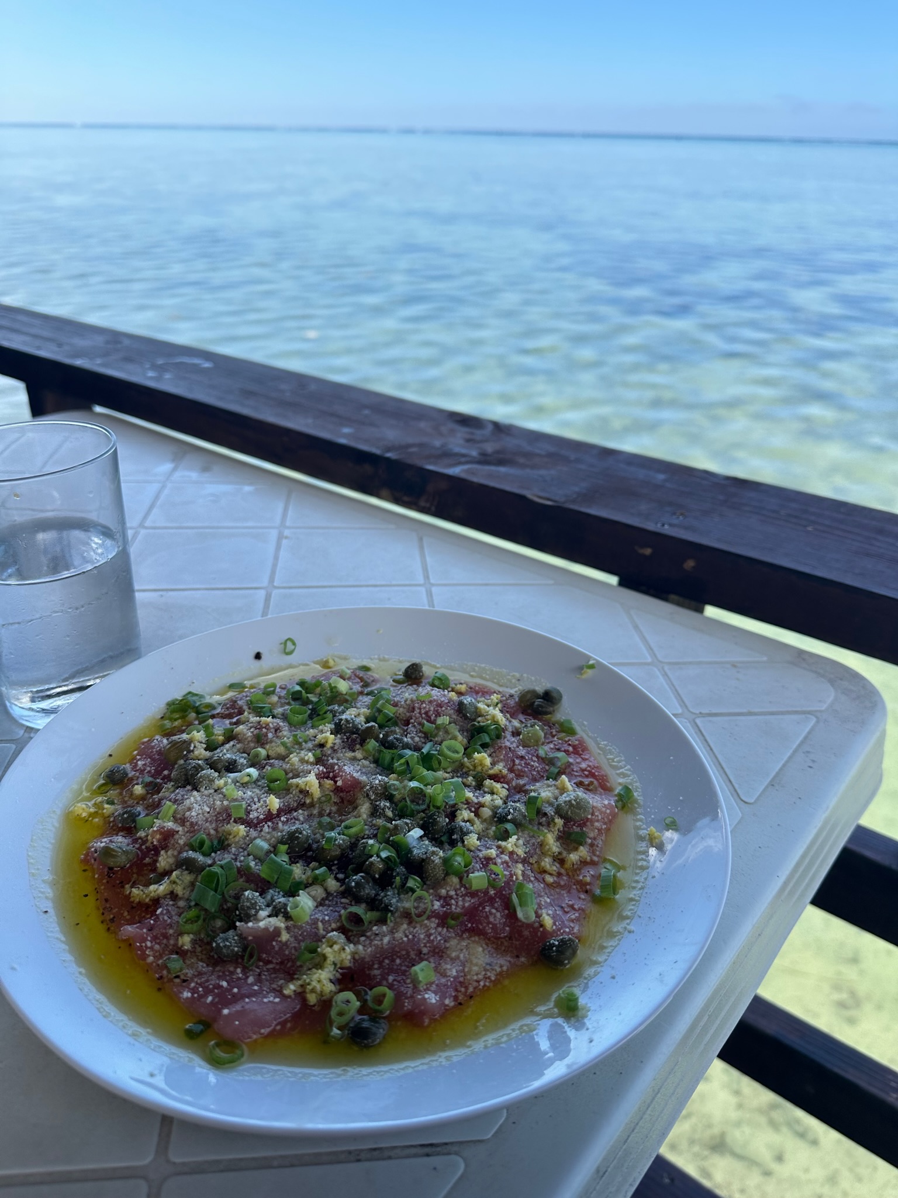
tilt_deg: -28.1
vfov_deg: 71.6
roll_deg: -1.7
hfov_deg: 56.8
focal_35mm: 24
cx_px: 449
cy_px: 599
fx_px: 830
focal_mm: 6.86
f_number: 1.78
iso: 80
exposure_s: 1/2660
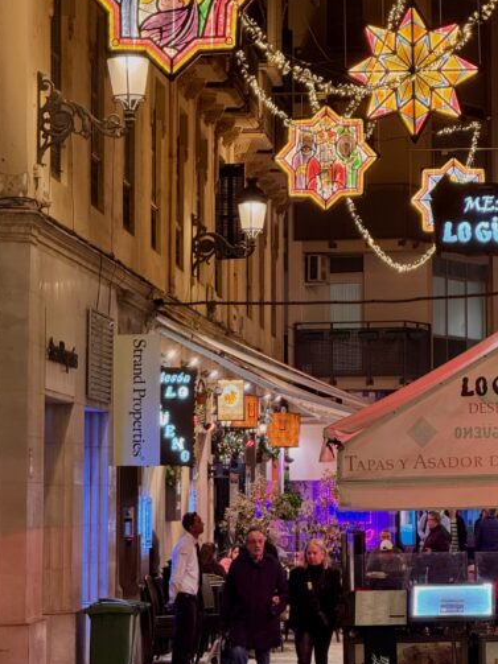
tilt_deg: +4.4
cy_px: 255
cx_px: 339
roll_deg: +0.0
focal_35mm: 167
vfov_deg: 11.8
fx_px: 3205
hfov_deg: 8.9
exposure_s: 1/50
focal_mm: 15.66
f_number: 2.8
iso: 320
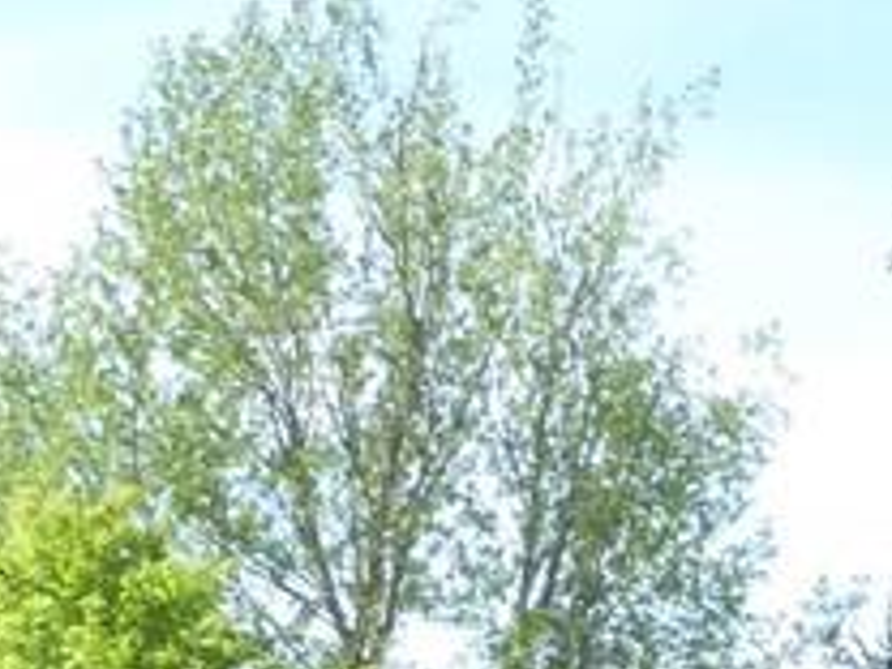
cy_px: 1226
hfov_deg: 14.2
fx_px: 3170
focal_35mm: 123
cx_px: 1612
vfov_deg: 11.2
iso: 125
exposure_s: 1/125
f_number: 3.3
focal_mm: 4.3
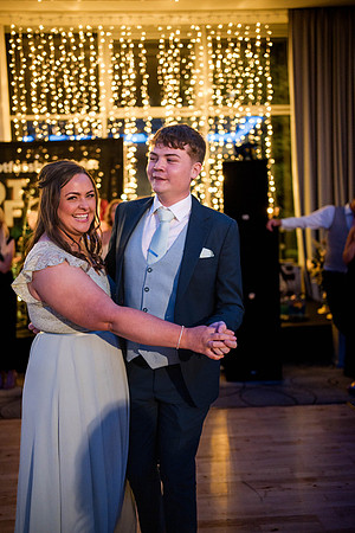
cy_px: 266
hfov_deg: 37.9
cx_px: 178
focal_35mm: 35
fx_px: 518
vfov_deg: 54.4
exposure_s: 1/250
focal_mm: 35
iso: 2500
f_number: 1.8
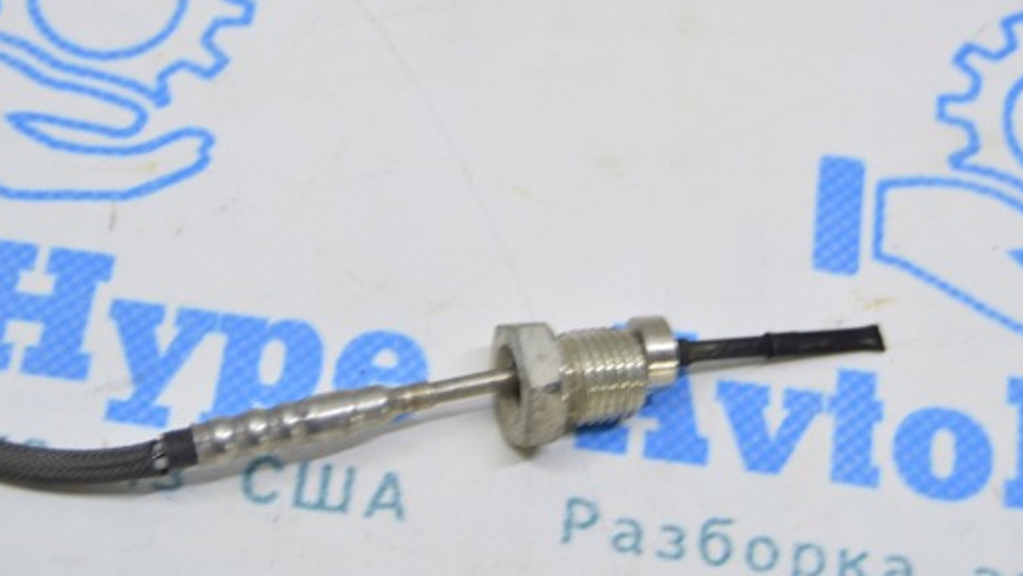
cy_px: 261
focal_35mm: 90
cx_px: 540
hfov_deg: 23.7
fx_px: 2433
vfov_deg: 13.5
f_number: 5.6
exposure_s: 1/20
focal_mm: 45
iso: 400
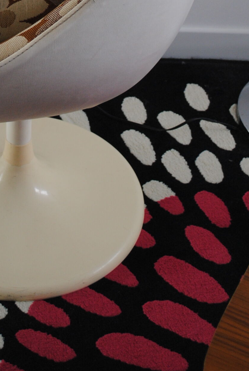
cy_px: -21
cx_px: 55
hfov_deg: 12.2
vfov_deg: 17.7
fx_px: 1156
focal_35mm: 112
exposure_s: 1/30
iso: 320
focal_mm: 32
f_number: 4.8
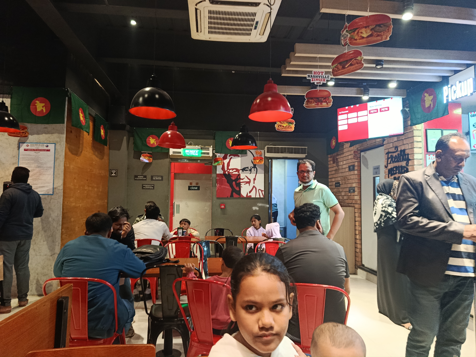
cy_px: 178
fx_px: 330
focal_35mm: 24
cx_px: 238
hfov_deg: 71.6
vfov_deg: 56.8
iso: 1309
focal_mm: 5.24
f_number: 1.7
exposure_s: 1/33.3
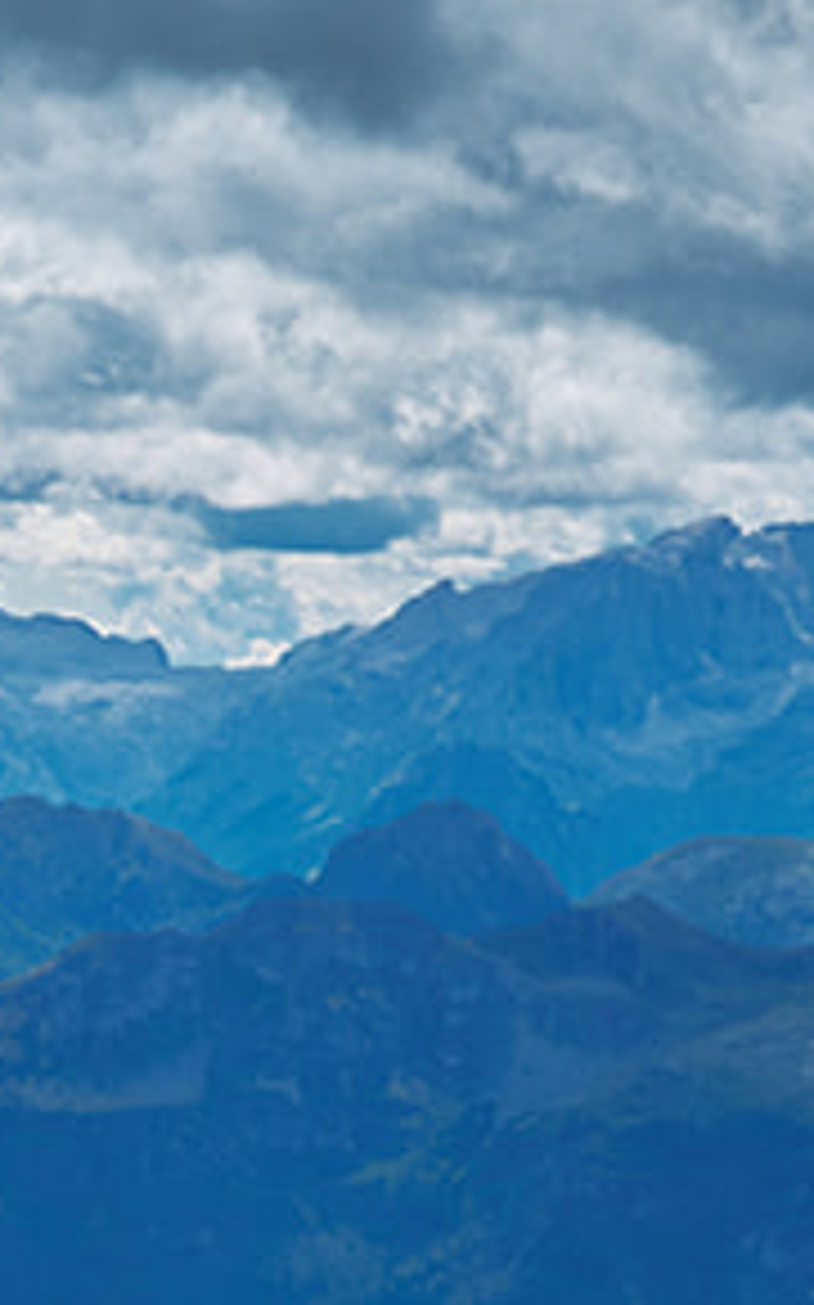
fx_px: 6999
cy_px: 2108
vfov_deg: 10.2
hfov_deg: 5.9
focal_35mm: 197
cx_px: -2118
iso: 125
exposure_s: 1/1600
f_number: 4
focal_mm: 23
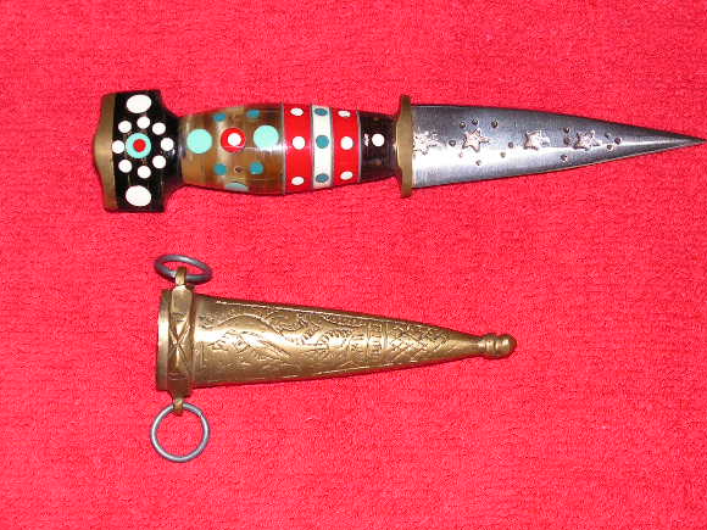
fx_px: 1532
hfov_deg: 26.0
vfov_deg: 19.6
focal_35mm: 75
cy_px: 263
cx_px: 362
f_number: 4.8
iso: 200
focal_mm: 11.4
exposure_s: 1/80
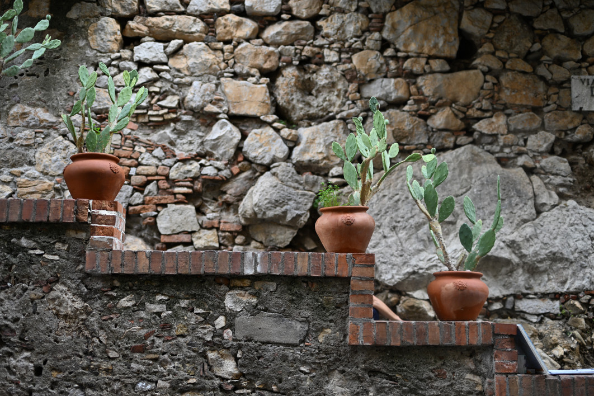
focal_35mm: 50
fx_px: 825
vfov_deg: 27.0
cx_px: 297
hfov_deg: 39.6
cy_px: 198
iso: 200
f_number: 2
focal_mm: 50
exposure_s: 1/640
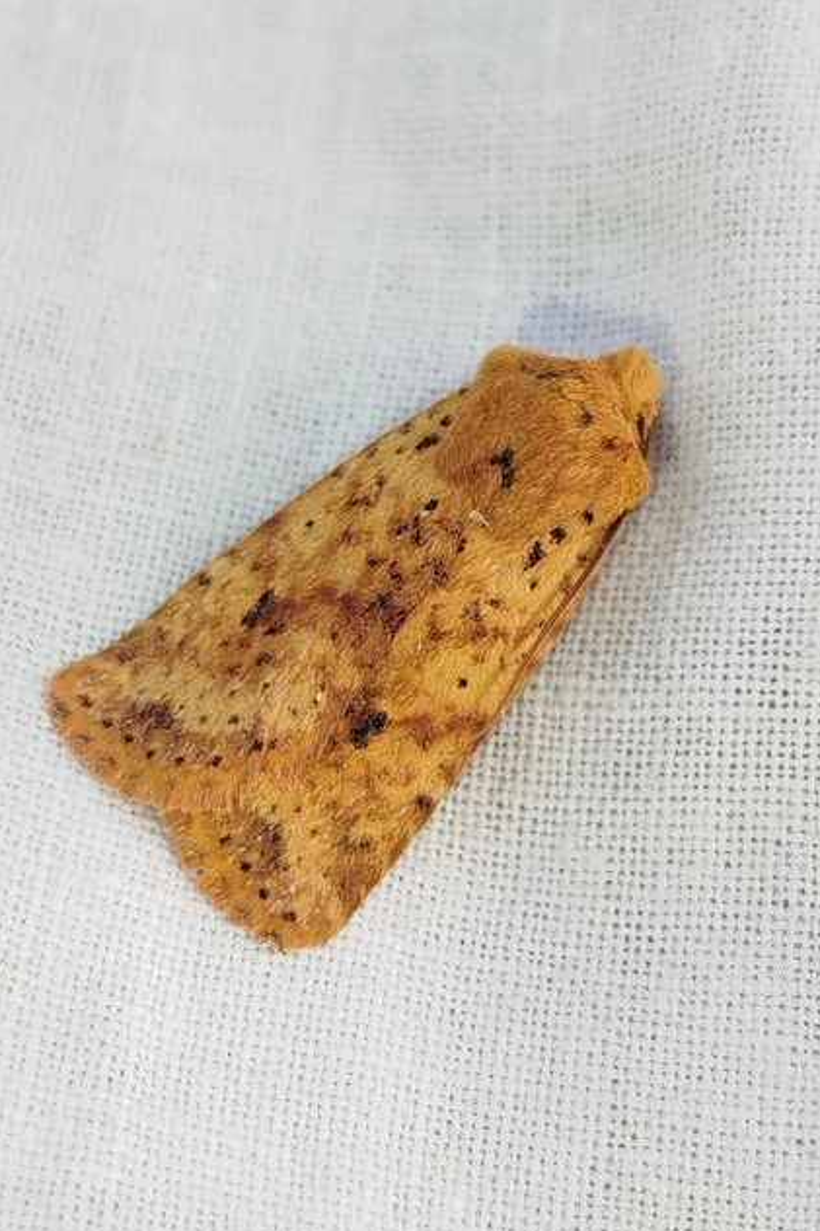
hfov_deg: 17.5
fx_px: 2666
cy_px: 619
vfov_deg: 26.0
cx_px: 399
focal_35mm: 78
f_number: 1.7
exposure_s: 1/134
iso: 50
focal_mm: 5.31
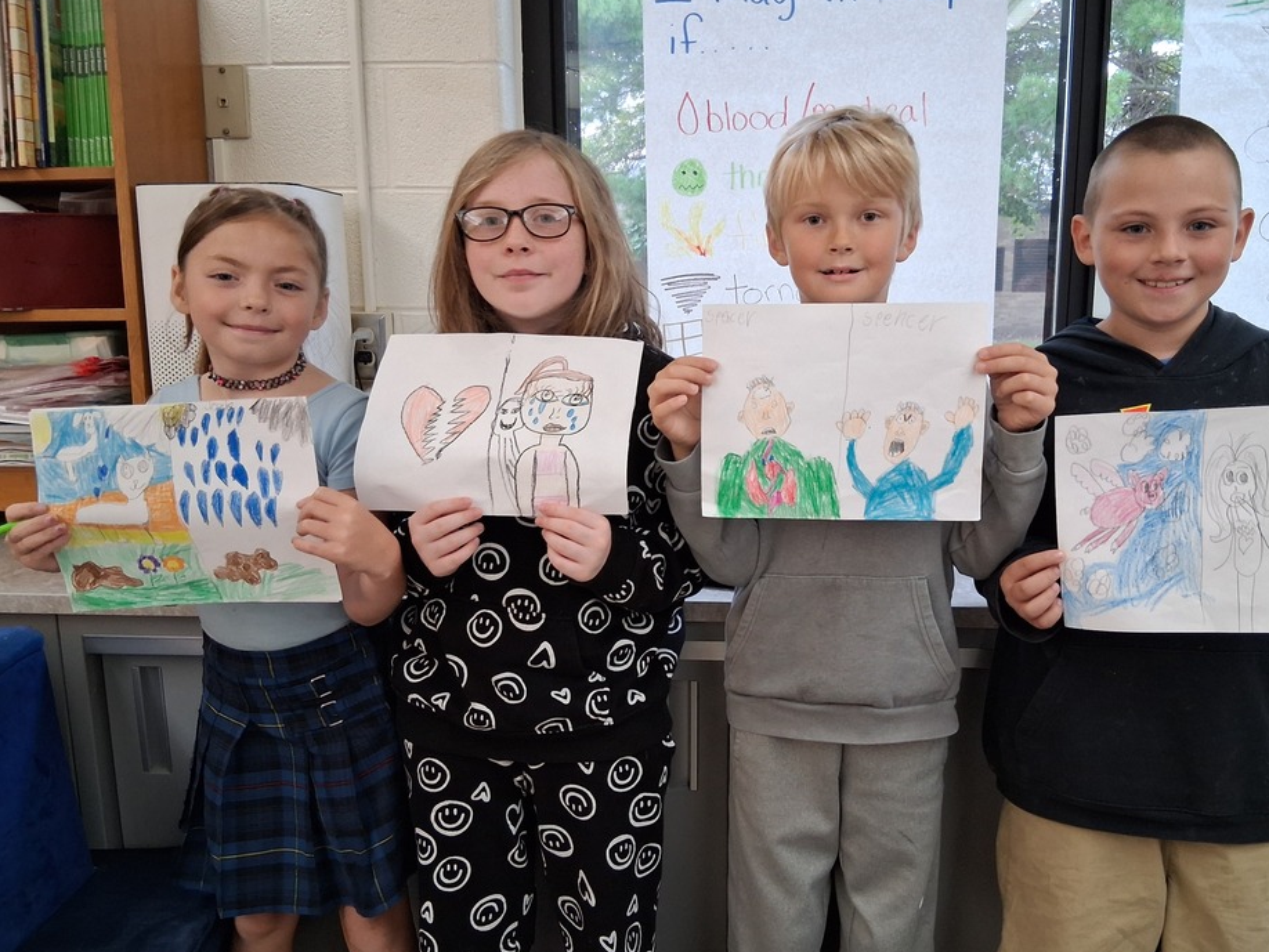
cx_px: 702
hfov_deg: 61.5
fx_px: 1063
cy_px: 464
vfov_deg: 48.2
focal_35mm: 29
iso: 320
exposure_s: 1/50
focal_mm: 3.98
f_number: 1.8
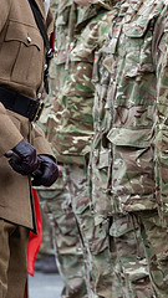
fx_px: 5005
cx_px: 258
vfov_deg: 3.4
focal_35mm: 632
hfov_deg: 1.9
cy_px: 76
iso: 560
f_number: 6.3
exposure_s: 1/250
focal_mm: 200
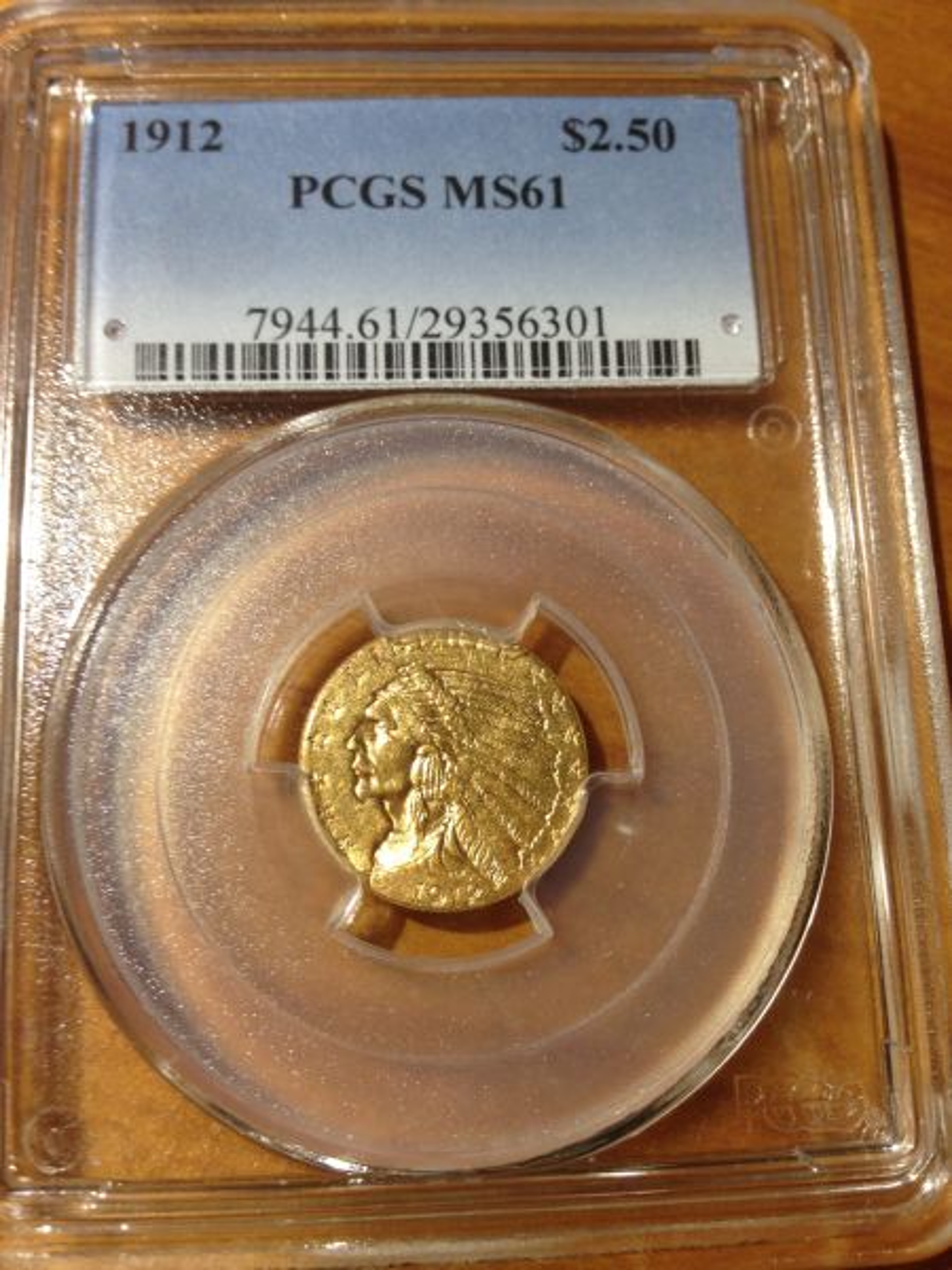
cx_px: 476
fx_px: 1210
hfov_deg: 42.9
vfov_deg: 55.4
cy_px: 635
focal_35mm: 33
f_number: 2.4
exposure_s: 1/20
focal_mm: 4.12
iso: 50
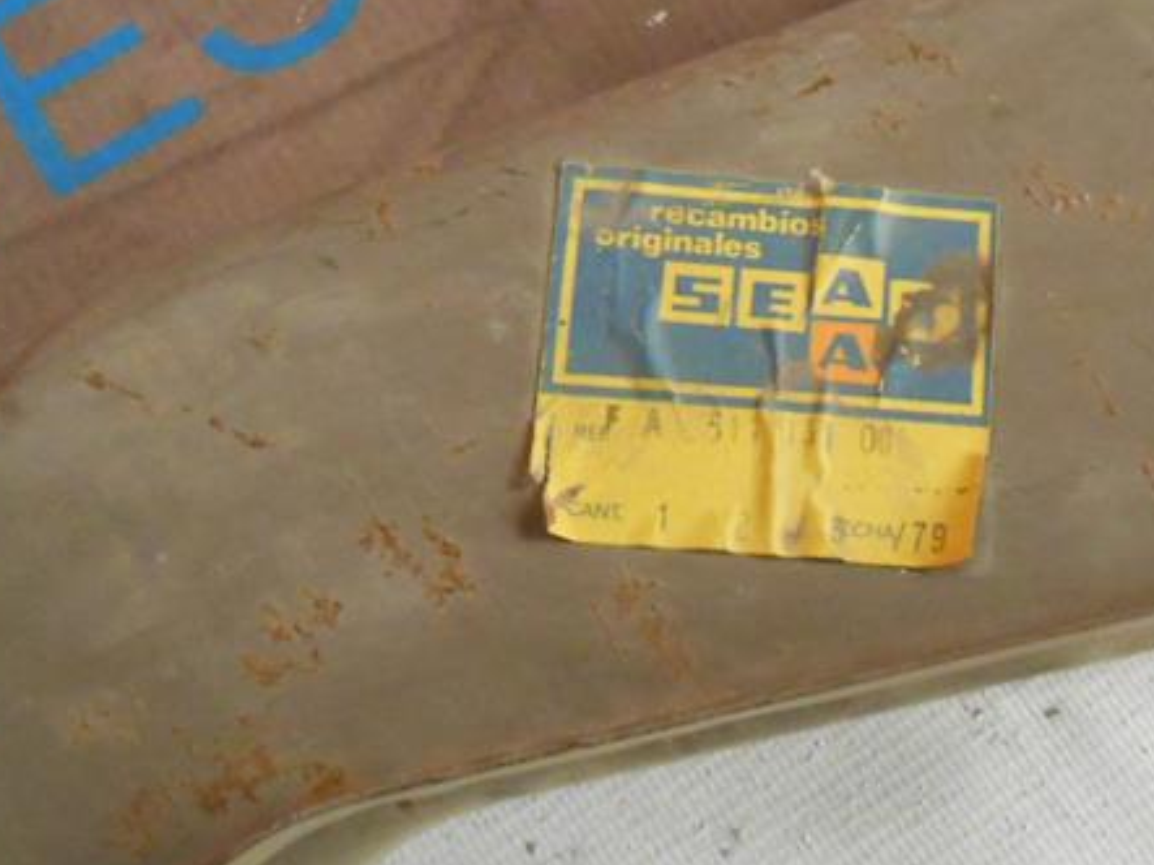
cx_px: 797
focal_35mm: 47
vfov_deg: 30.8
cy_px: 380
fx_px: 1566
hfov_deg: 39.8
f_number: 3.5
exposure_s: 1/15
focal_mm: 4.6
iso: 800
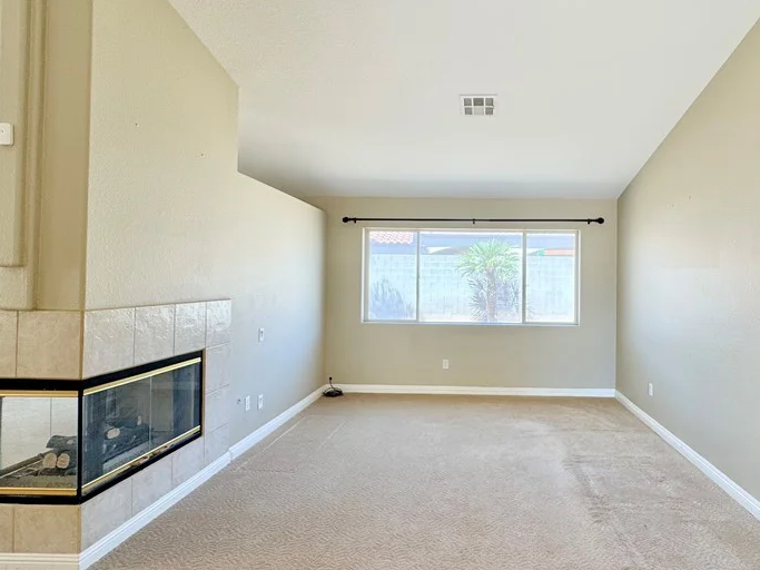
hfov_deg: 77.7
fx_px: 461
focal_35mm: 21
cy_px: 275
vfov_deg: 63.4
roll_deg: -0.8
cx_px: 470
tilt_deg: +0.2
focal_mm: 2.22
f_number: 2.2
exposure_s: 1/120
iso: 50
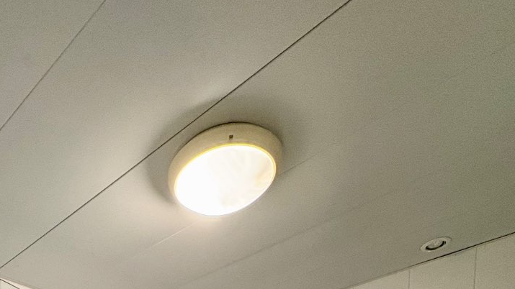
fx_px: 437
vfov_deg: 21.3
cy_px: 536
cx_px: 118
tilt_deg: -5.6
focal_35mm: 32
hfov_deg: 57.4
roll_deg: +2.8
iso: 250
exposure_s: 1/50
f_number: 2.2
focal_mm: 2.22
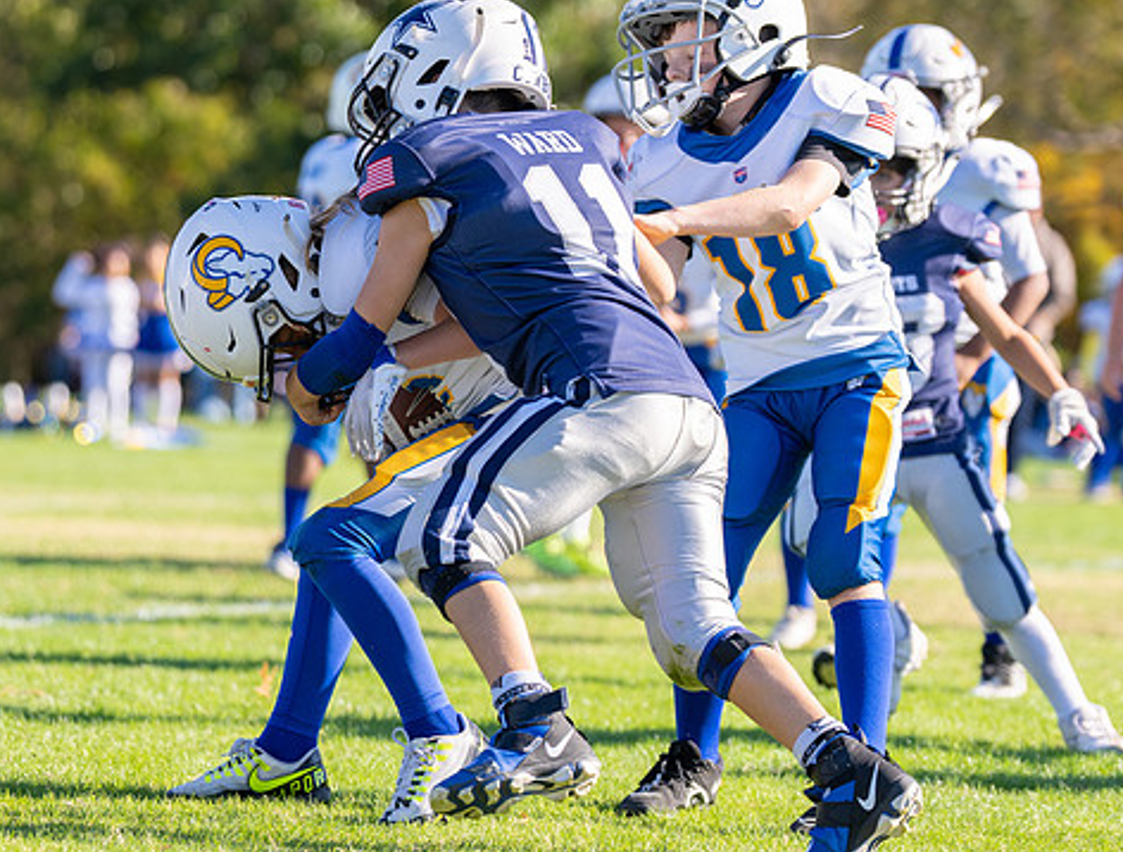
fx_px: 5994
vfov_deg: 8.1
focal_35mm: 184
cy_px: 407
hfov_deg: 10.7
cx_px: 436
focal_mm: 116
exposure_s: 1/1250
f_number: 2.8
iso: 100
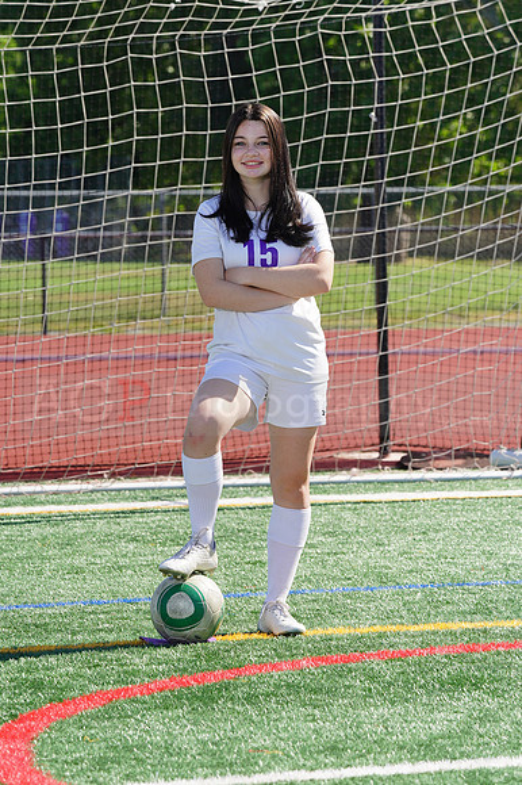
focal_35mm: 206
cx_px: 261
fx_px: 4486
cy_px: 392
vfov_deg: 10.0
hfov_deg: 6.7
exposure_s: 1/250
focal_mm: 206
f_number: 11
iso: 200
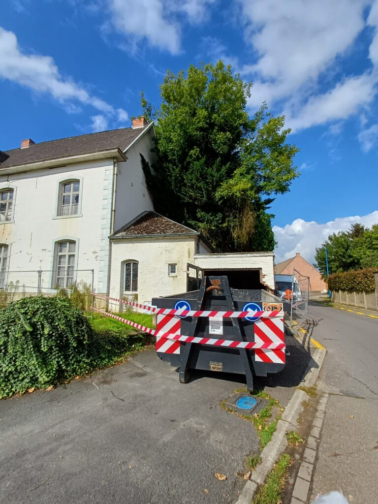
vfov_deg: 94.5
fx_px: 233
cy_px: 252
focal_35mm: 16
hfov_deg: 78.1
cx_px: 189
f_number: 2.2
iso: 40
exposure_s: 1/1618
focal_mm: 1.64
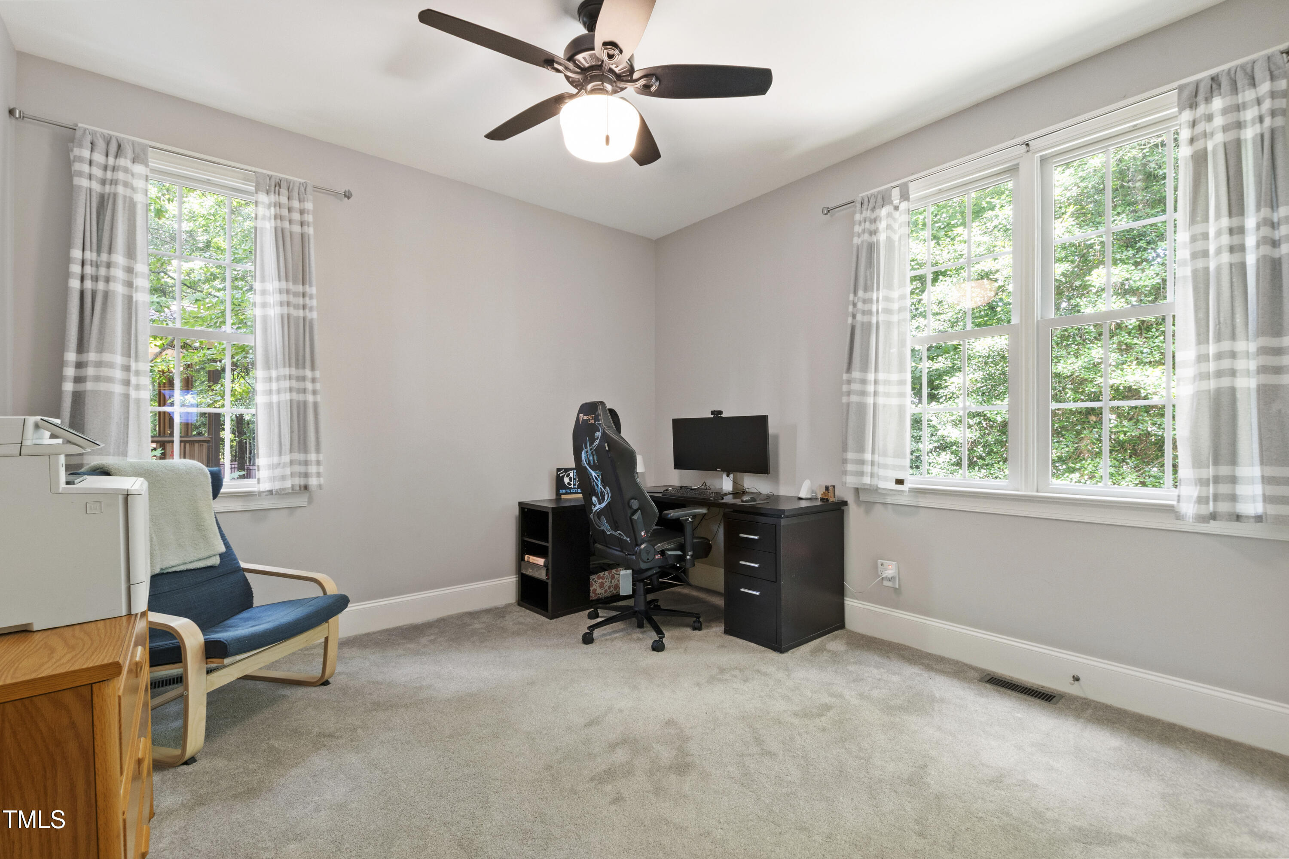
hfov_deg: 100.4
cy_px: 430
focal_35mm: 15
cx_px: 644
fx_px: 537
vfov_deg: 77.3
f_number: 9
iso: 200
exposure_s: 1.3
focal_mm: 10
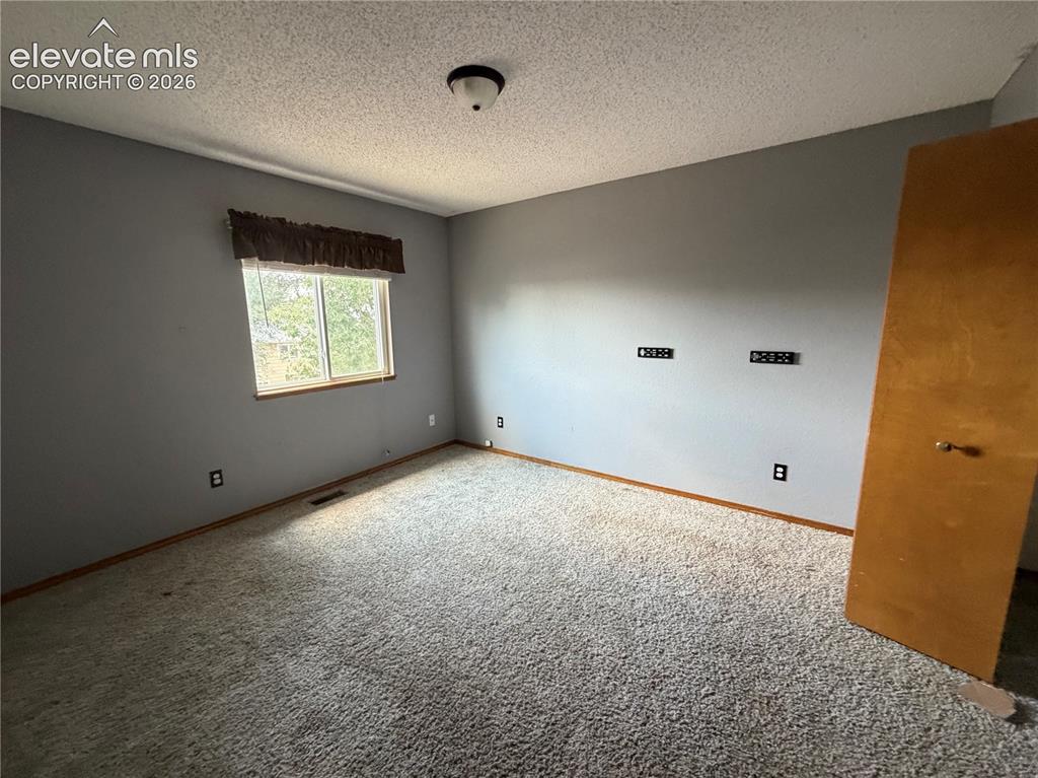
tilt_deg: -9.0
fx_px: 420
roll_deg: +1.5
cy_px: 389
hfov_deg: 102.1
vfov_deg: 85.6
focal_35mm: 14
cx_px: 519
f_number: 2.2
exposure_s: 1/60
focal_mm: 2.22
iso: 320
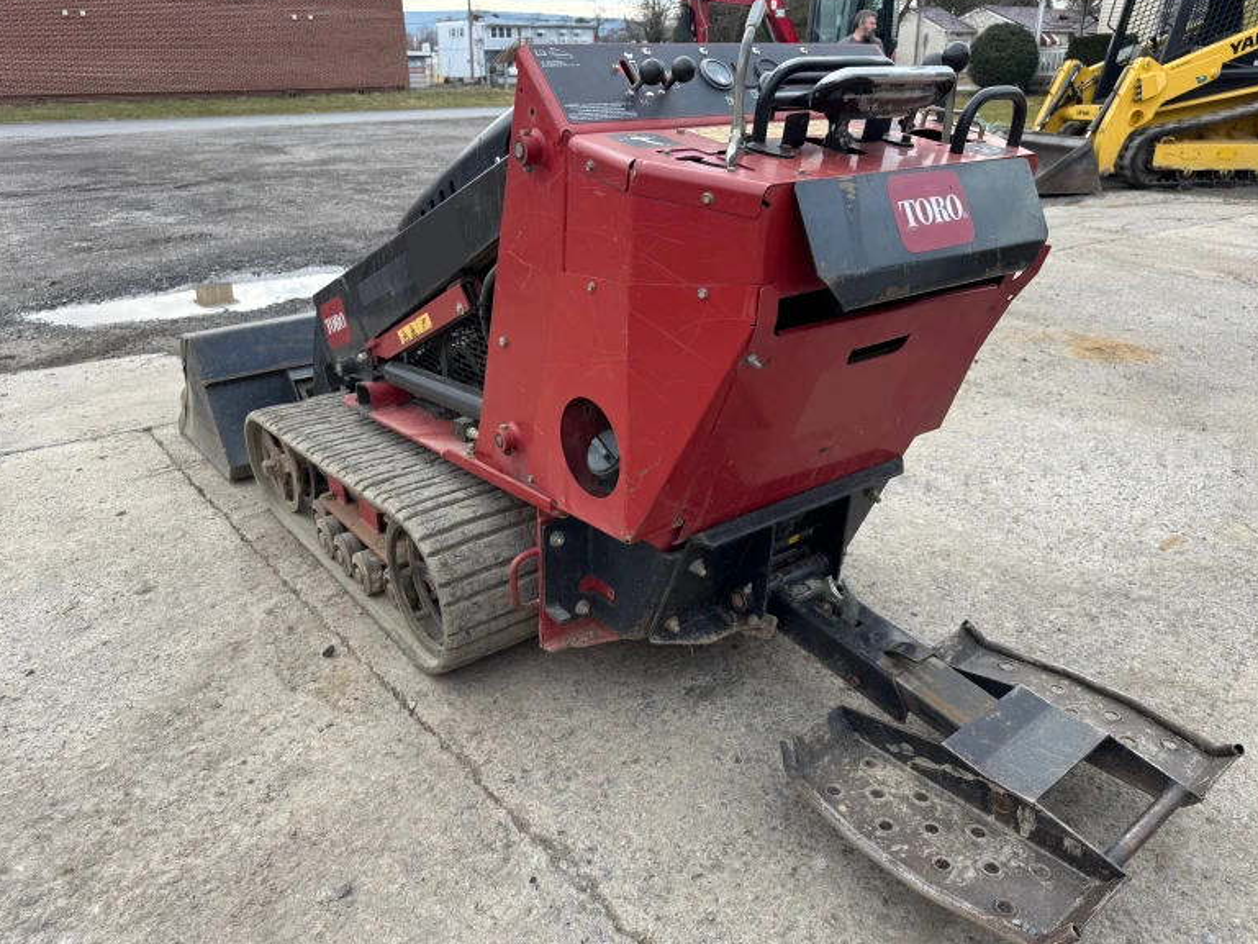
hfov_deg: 69.4
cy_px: 480
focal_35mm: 25
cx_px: 619
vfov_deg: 54.9
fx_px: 909
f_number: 1.78
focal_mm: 6.76
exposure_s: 1/1059
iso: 80
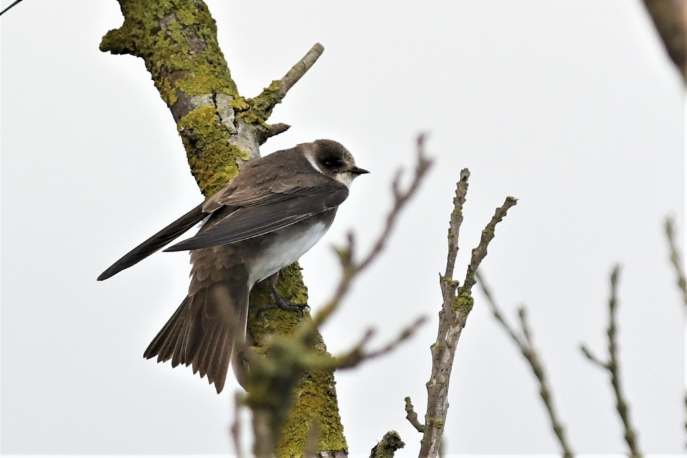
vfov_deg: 2.2
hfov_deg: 3.3
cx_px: 344
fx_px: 12022
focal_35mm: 630
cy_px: 229
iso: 640
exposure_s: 1/640
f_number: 7.1
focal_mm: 420
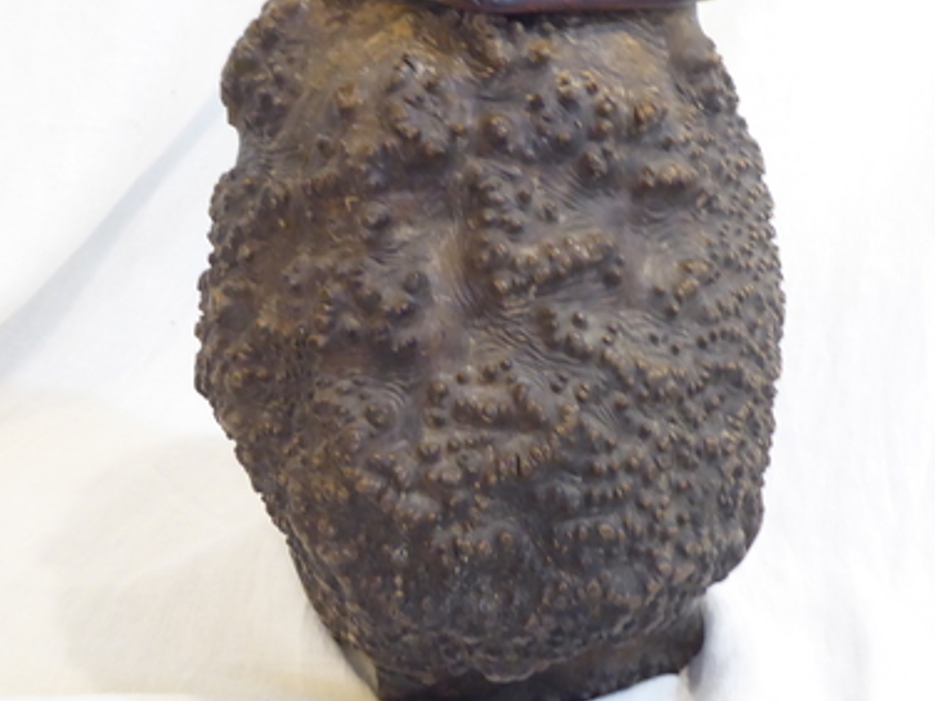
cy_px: 341
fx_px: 1810
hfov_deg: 29.0
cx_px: 485
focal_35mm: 67
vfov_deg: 21.9
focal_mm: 7.2
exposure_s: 1/6
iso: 400
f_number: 3.8
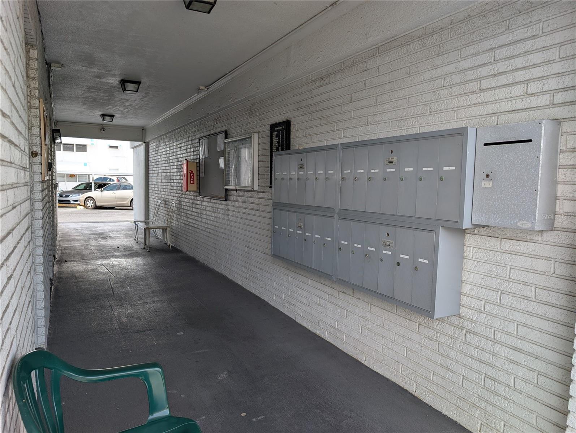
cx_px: 288
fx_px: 400
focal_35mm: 24
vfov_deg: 56.9
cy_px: 216
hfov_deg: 71.5
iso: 19
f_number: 1.68
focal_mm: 6.9
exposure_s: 1/196
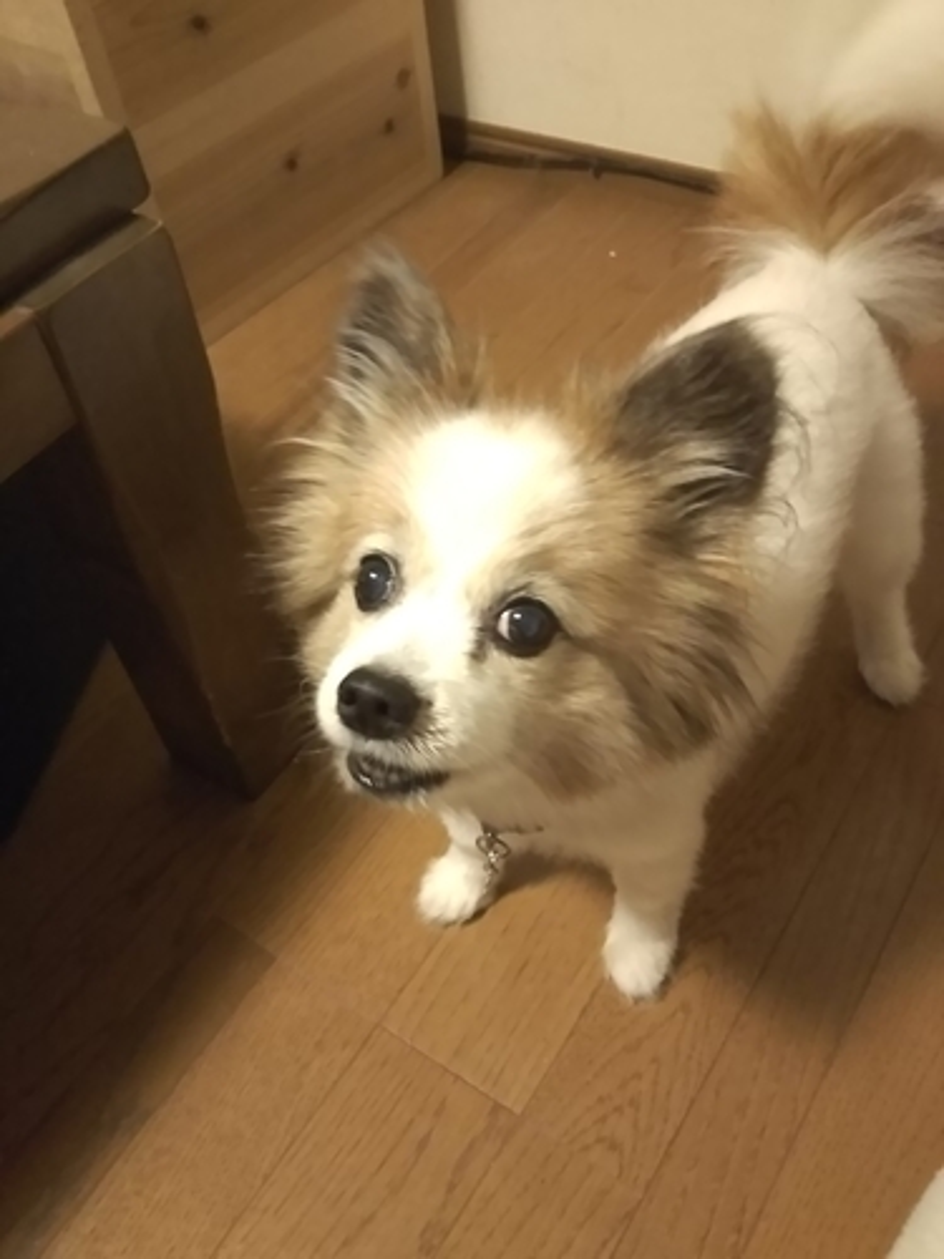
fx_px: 1091
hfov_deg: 46.8
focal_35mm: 30
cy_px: 630
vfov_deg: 60.0
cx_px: 472
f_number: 2.2
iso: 640
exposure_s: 1/12
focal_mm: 4
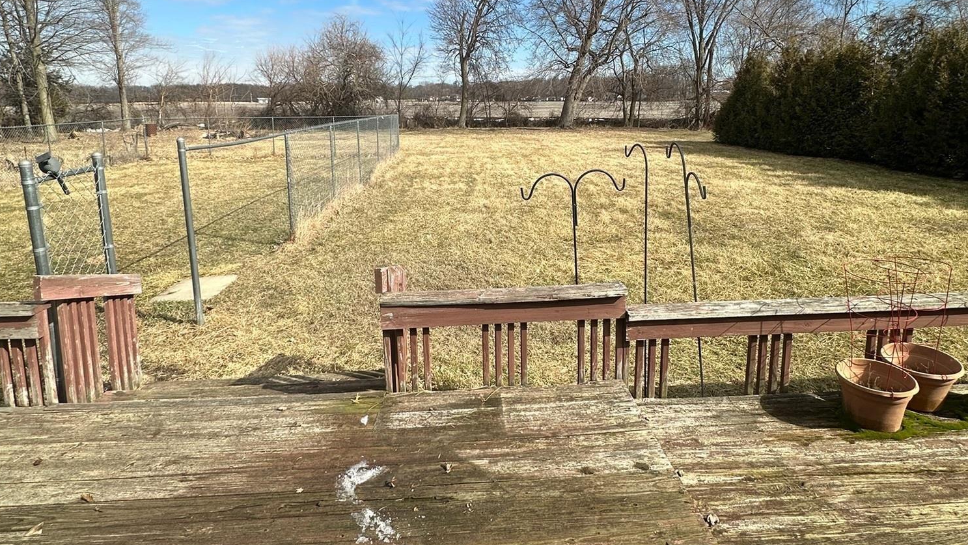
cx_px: 491
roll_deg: +0.3
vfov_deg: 52.7
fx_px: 539
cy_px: 189
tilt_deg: -10.0
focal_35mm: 21
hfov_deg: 83.8
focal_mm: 2.22
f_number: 2.2
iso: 50
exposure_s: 1/1984
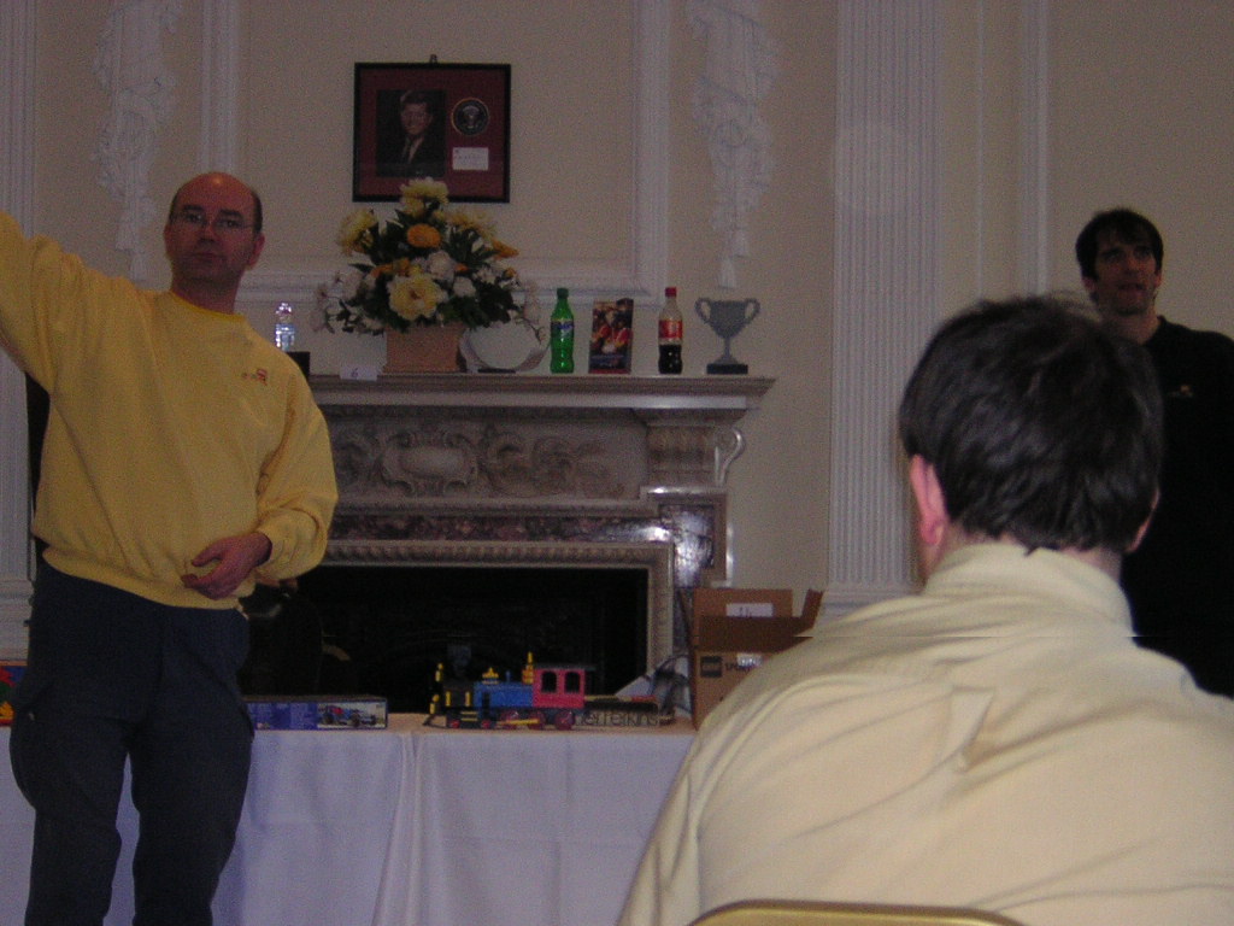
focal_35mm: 81
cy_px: 463
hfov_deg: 24.1
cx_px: 617
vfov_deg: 18.2
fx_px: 2888
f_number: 4
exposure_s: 1/60.1
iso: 400
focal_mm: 10.6
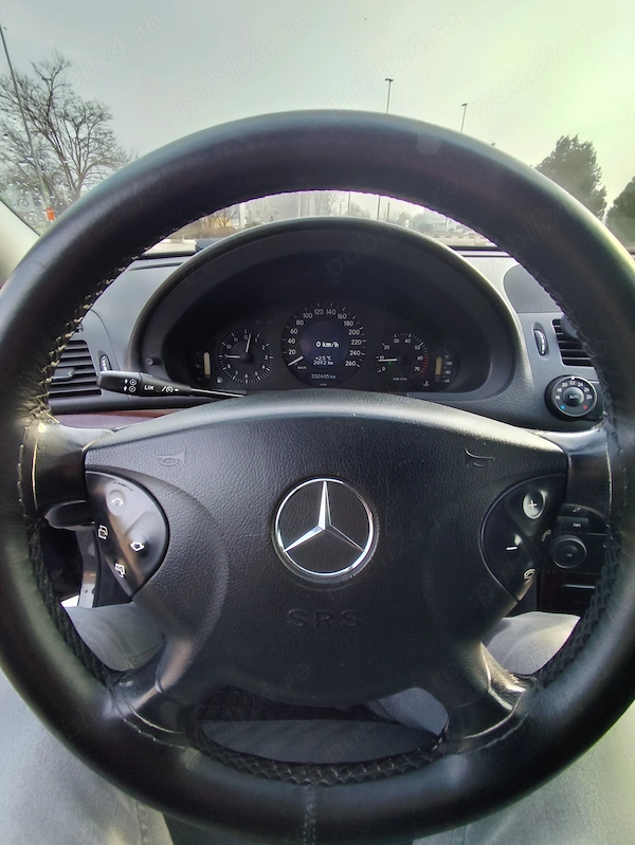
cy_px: 422
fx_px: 391
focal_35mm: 16
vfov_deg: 94.5
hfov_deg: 78.2
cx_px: 318
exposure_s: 1/252
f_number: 2.2
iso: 50
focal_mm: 1.65
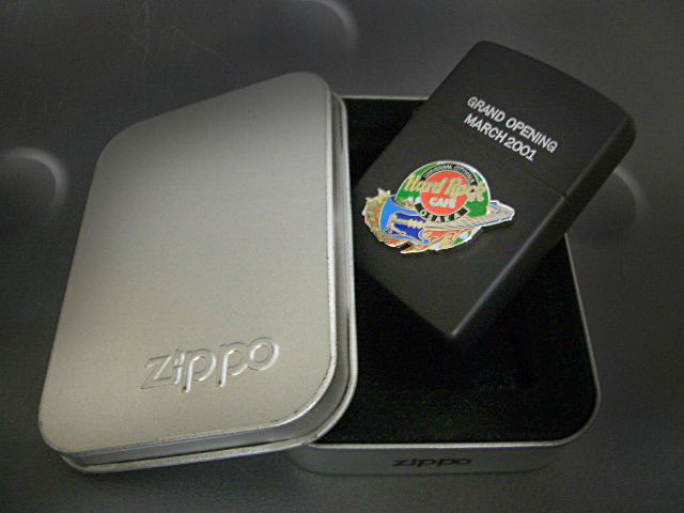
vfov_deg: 40.7
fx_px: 692
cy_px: 256
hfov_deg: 52.6
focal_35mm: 35
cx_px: 342
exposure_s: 1/8
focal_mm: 5.8
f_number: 2.6
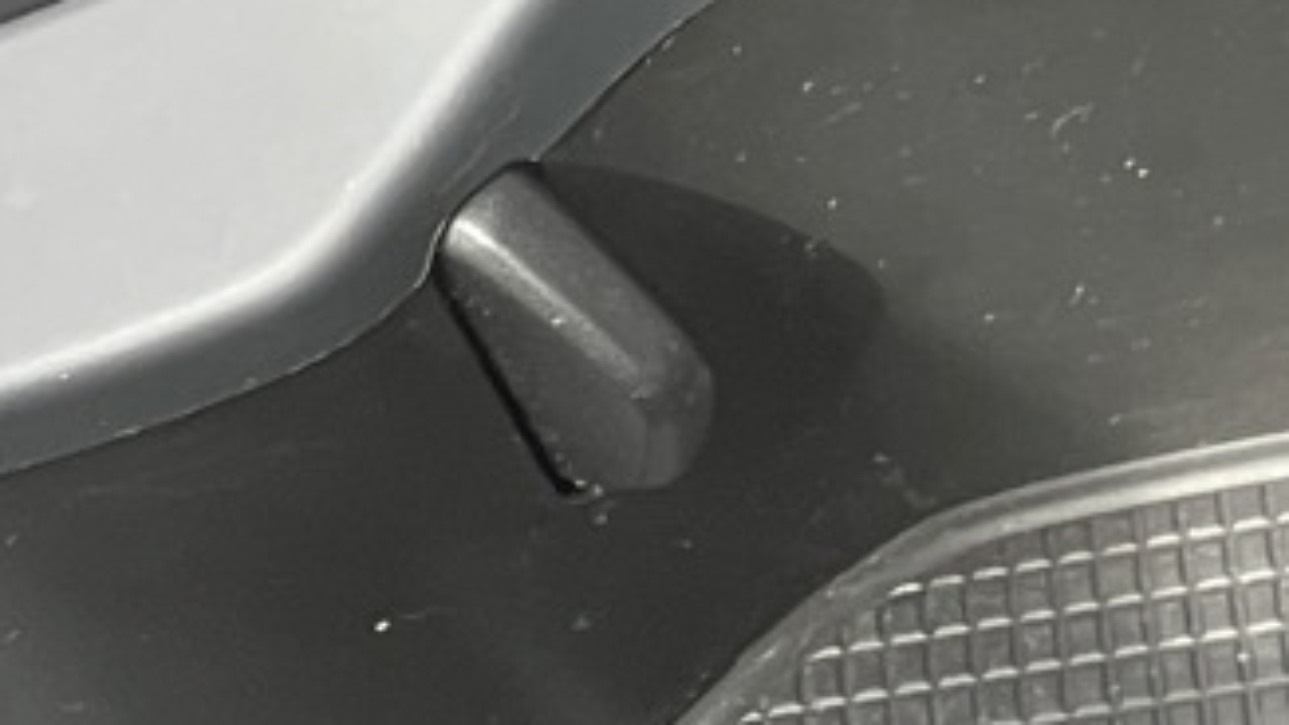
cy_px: 981
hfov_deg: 10.9
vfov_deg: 6.7
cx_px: -1372
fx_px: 6119
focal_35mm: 179
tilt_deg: -45.4
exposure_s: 1/60
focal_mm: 3.99
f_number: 1.8
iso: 100
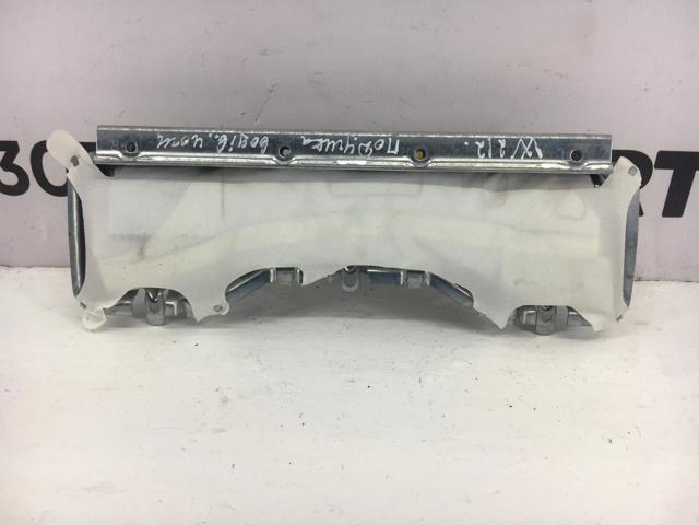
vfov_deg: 48.2
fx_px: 586
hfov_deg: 61.7
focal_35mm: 29
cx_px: 350
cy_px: 262
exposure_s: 1/100
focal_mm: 4.15
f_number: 2.2
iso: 40
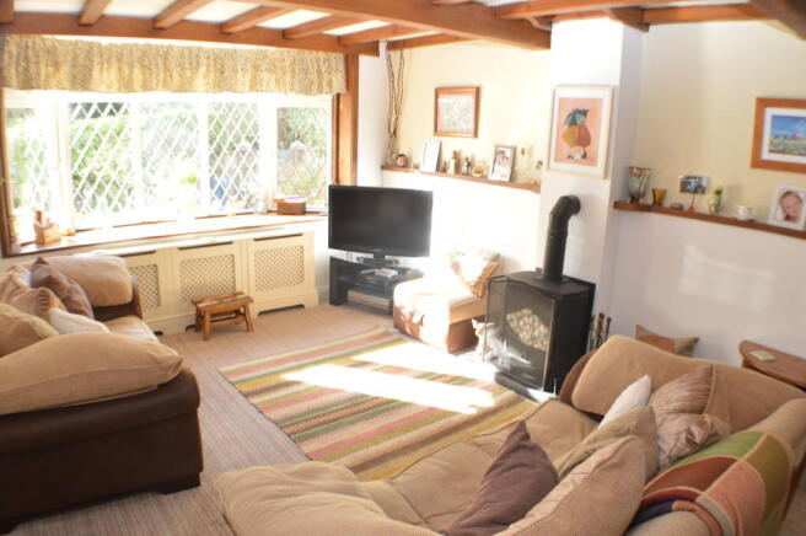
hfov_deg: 62.0
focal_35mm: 30
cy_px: 268
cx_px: 403
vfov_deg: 43.5
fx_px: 671
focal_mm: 20
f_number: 8
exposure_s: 1/8
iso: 200
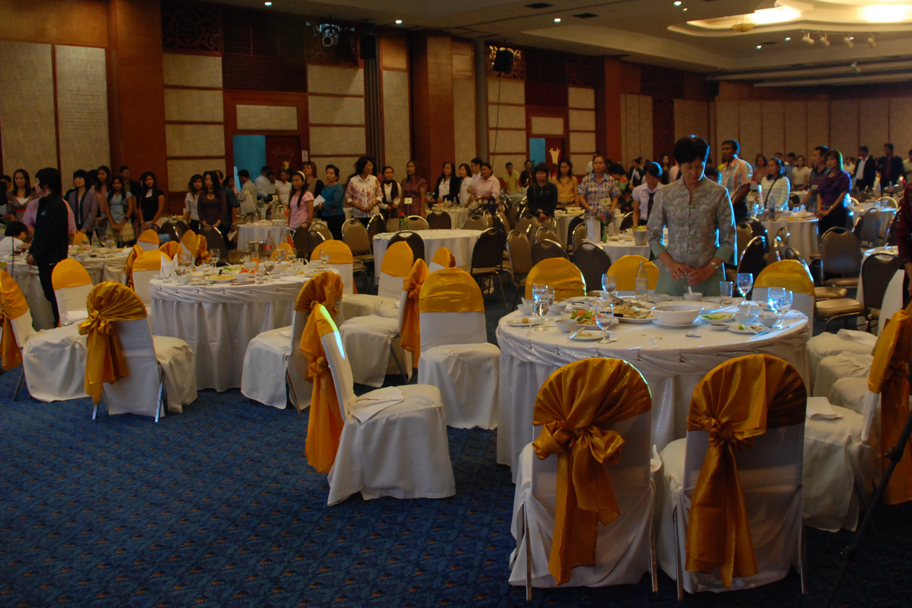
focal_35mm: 33
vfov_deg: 39.8
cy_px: 237
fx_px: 836
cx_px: 524
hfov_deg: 57.0
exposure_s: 1/10
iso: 800
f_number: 3.5
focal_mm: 18
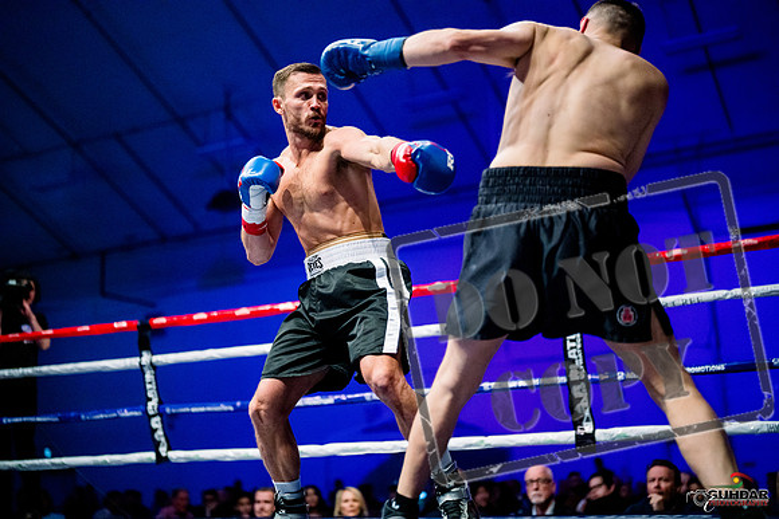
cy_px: 260
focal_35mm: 50
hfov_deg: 39.6
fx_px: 1082
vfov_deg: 27.0
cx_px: 390
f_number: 1.4
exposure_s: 1/1600
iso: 6400
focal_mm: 50
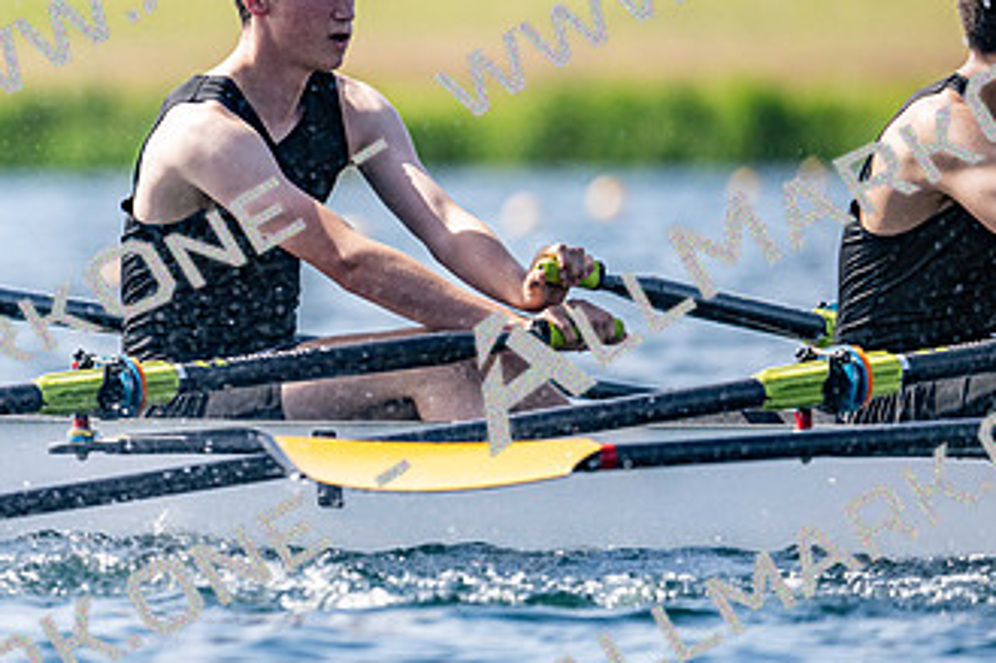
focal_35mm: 706
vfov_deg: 1.9
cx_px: 215
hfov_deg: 2.9
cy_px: 168
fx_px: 19522
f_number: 4.5
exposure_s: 1/2500
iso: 320
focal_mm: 400
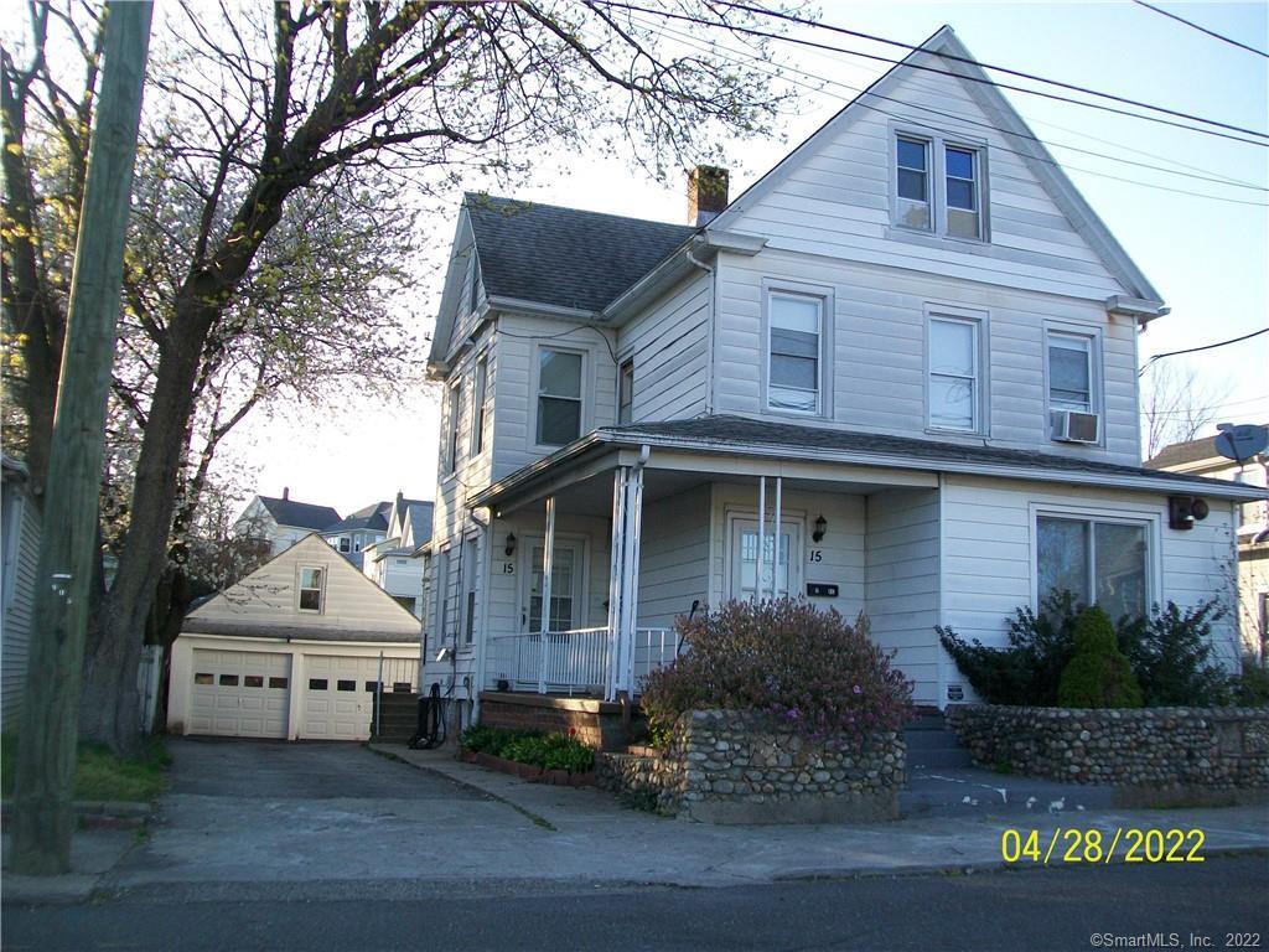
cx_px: 634
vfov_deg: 39.7
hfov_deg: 51.4
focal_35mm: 36
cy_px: 476
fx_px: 1320
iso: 64
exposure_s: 1/250
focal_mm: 6
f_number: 2.7
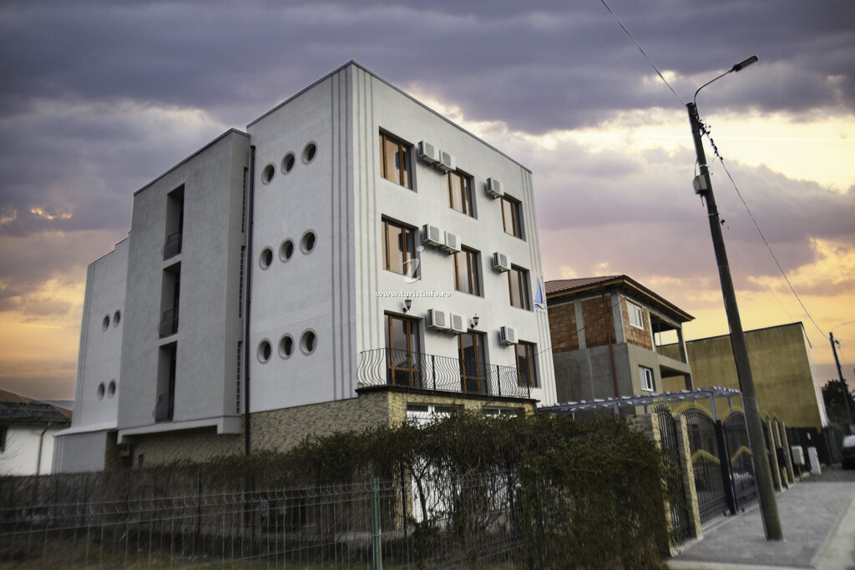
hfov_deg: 45.0
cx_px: 428
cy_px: 285
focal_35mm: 44
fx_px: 1033
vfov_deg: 30.9
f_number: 2.8
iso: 500
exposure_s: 1/1250
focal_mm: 29
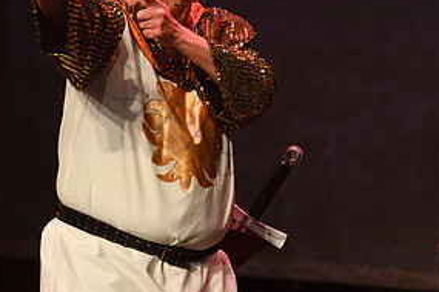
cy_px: 107
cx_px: 154
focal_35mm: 228
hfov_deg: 9.0
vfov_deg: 6.0
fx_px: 2780
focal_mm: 112
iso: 1250
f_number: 3.5
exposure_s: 1/160
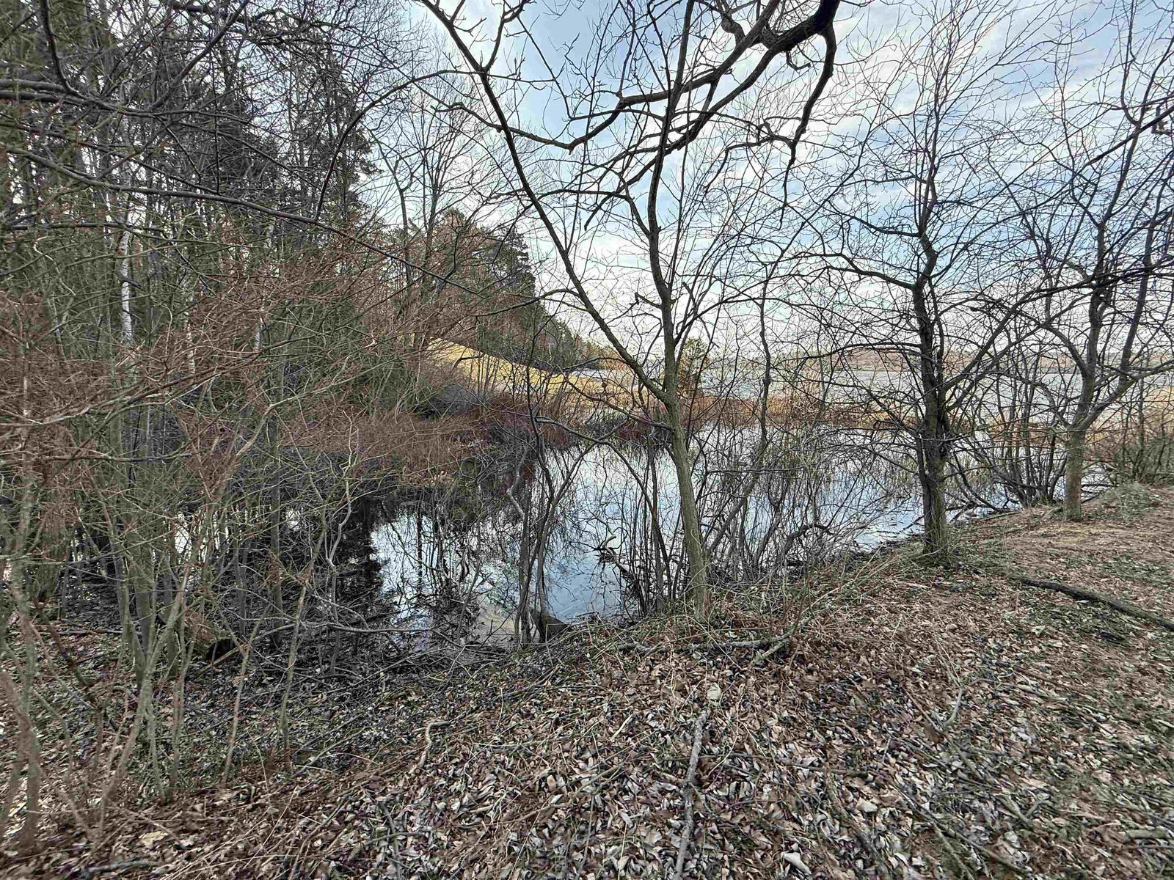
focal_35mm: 14
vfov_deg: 85.7
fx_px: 475
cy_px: 440
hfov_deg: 102.1
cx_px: 587
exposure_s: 1/285
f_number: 2.2
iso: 50
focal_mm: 2.22
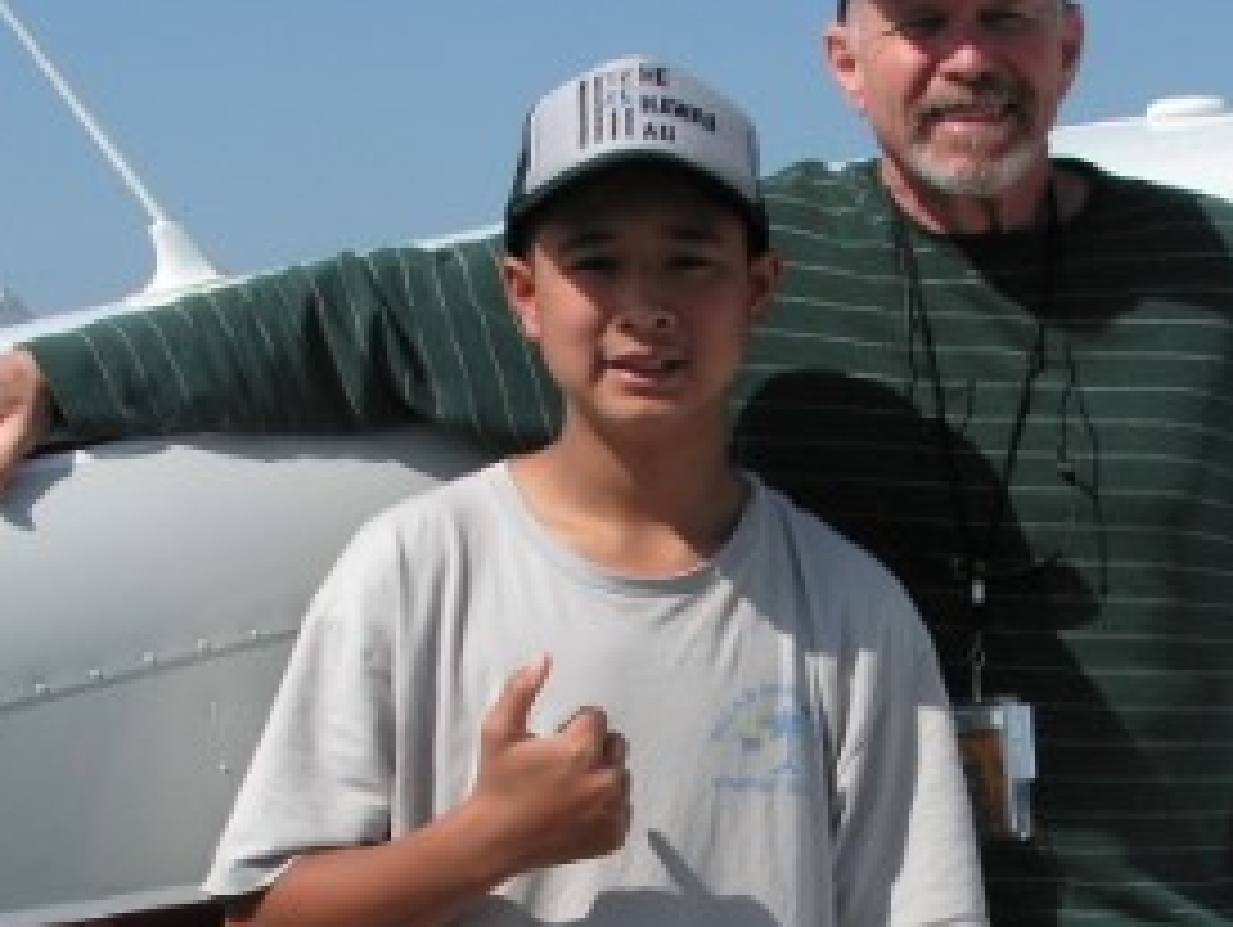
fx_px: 2995
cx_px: 770
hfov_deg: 23.2
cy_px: 846
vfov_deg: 17.3
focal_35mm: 84
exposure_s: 1/500
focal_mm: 6
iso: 50
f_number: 4.8
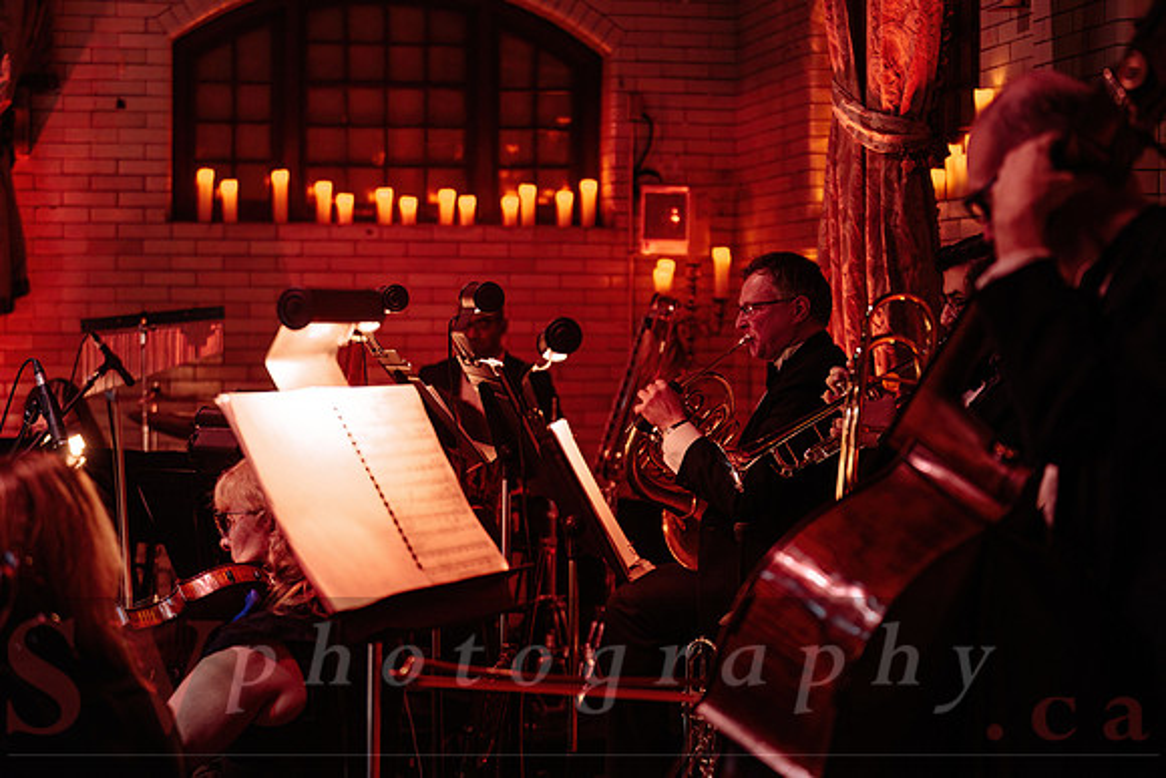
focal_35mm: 74
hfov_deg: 27.2
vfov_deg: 18.4
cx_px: 583
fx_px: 2407
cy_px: 389
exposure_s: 1/80
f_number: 2.8
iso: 1600
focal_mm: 70
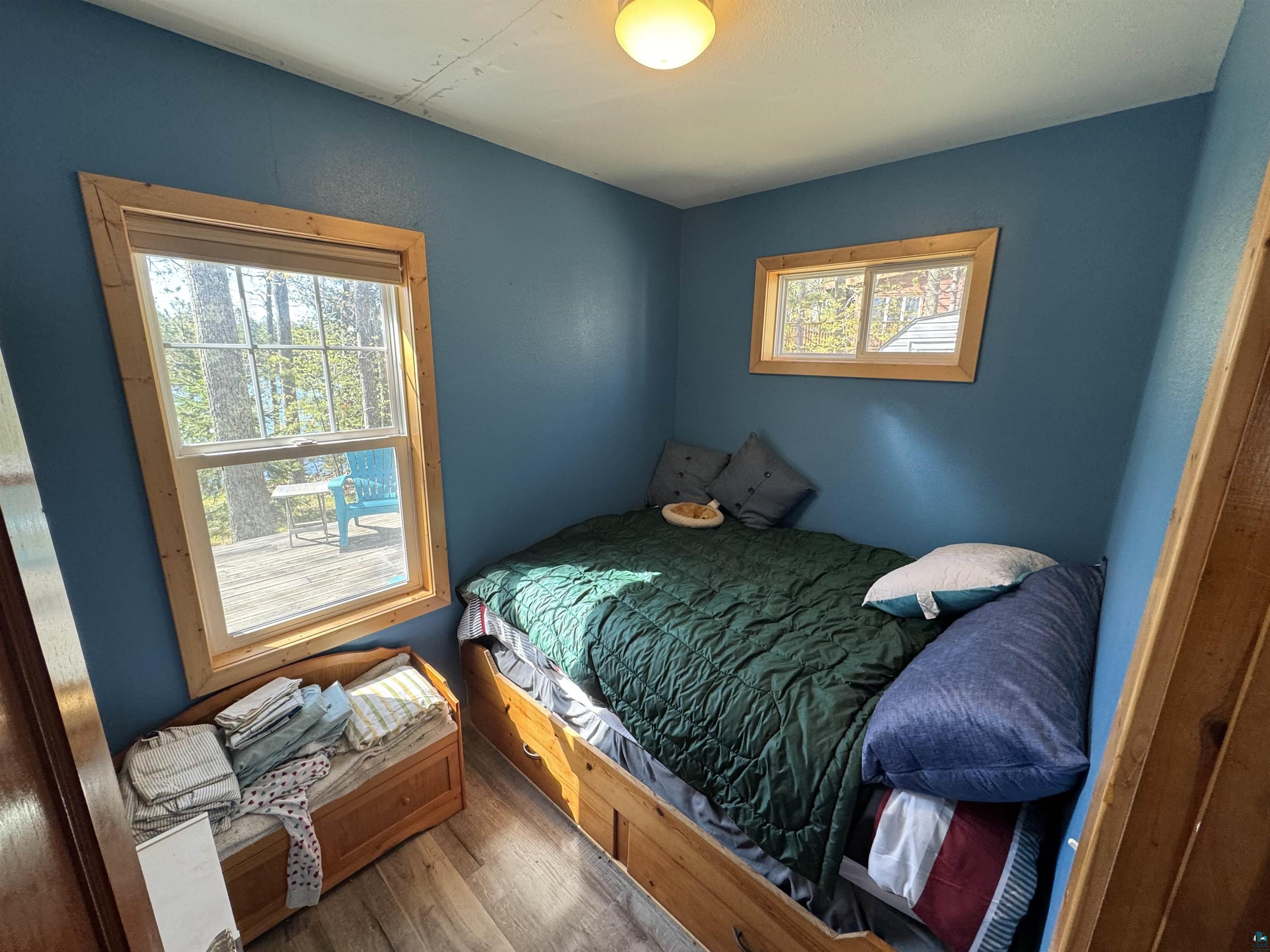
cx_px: 635
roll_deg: -1.7
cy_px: 476
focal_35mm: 14
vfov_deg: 85.7
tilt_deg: -13.9
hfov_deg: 102.1
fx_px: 514
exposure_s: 1/120
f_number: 2.2
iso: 160
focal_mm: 2.22
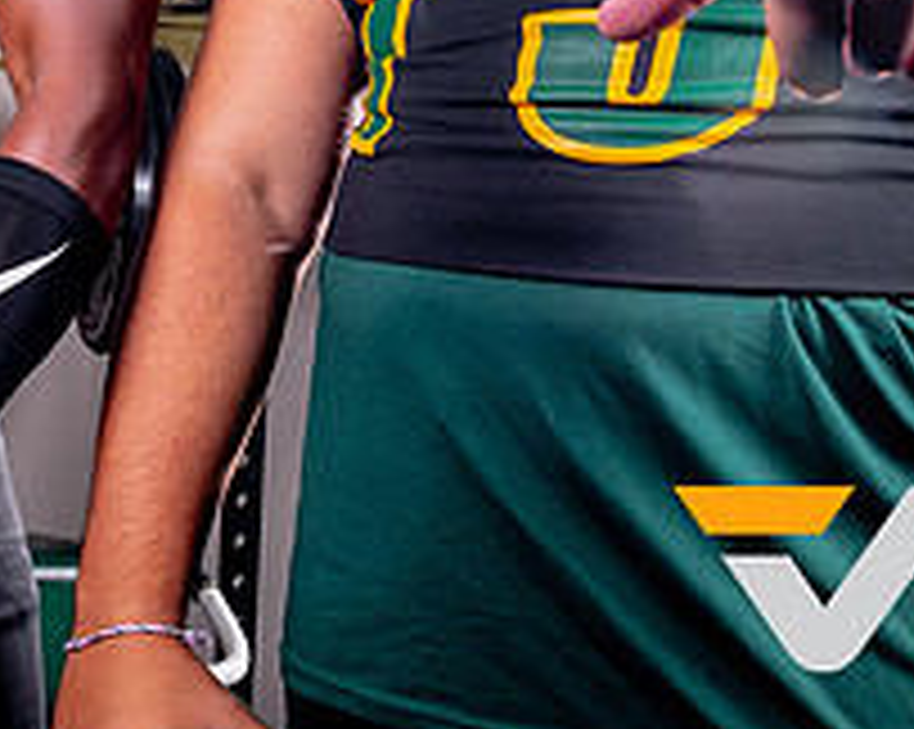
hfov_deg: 18.3
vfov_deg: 15.3
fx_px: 2621
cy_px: -123
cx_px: -309
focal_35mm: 97
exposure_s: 1/125
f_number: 8
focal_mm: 30
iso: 100
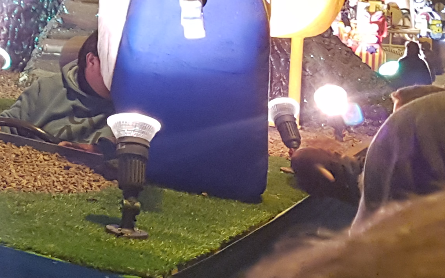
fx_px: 1189
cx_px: -22
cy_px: -145
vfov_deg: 12.6
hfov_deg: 20.4
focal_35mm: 98
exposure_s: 1/25
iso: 250
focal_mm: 4.2
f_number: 1.7
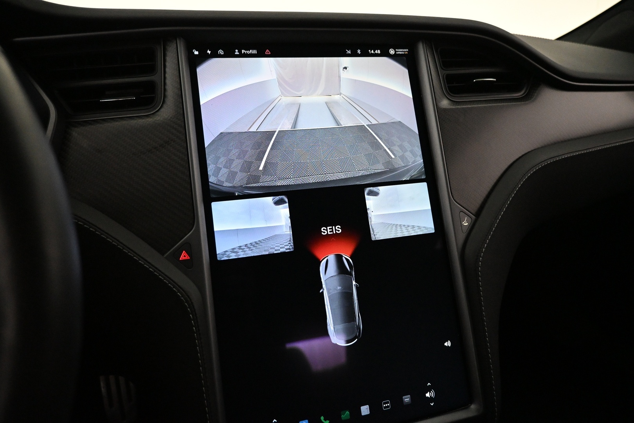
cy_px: 212
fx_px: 423
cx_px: 317
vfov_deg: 53.1
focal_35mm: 24
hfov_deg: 73.7
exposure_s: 1/125
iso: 4000
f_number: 3.5
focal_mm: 16
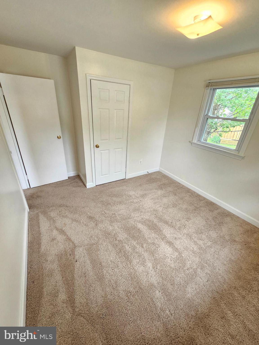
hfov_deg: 89.9
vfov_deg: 106.2
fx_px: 130
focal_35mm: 13
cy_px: 172
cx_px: 130
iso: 160
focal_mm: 2.2
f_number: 2.2
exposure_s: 1/60
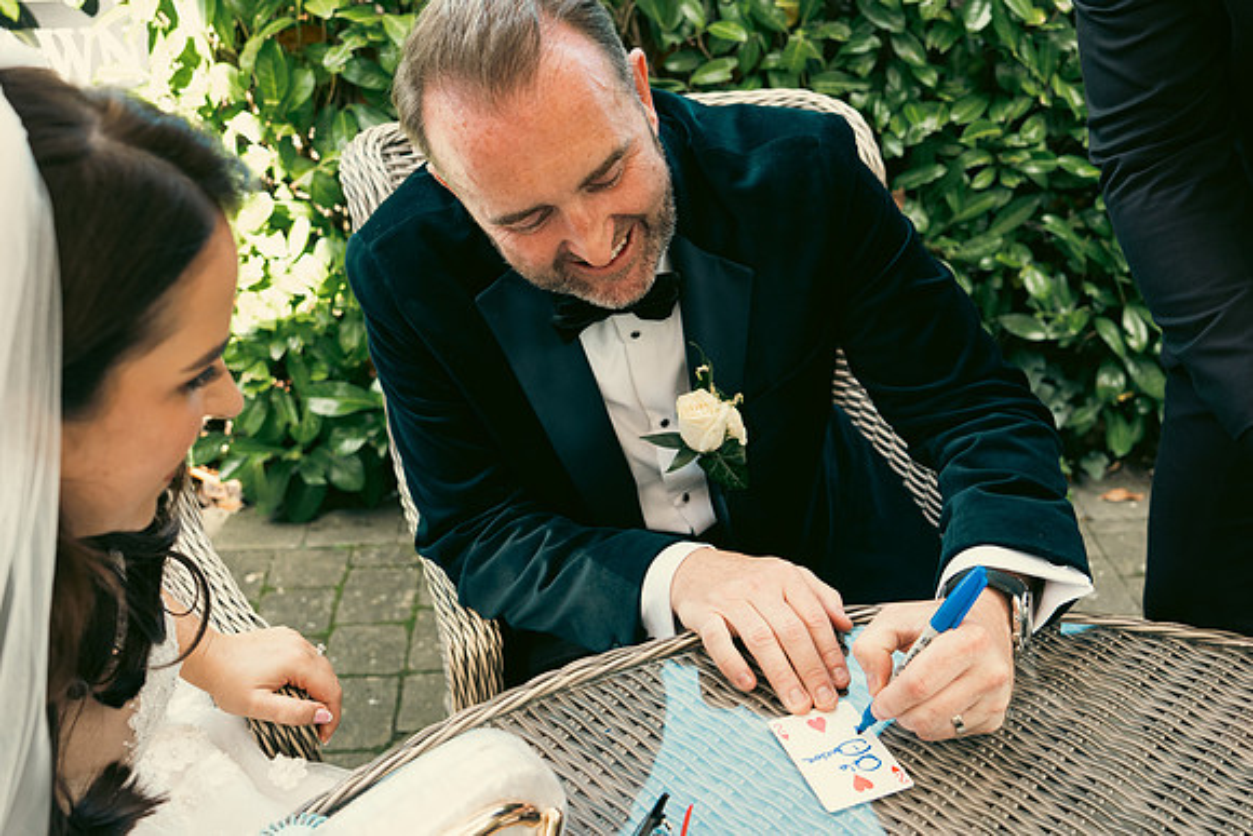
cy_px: 418
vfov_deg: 36.9
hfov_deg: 53.1
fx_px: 1253
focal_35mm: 36
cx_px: 626
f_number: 3.5
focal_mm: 24
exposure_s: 1/200
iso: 400
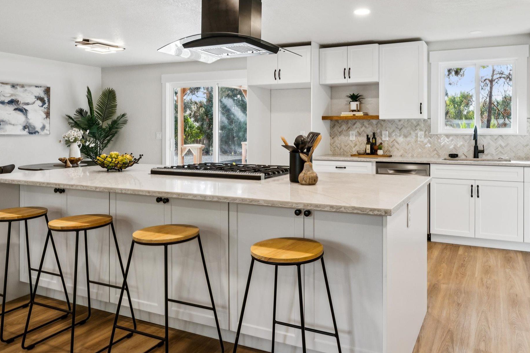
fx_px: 410
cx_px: 315
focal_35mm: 28
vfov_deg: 46.2
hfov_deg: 65.2
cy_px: 132
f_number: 13
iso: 400
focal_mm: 16.5
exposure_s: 1/10
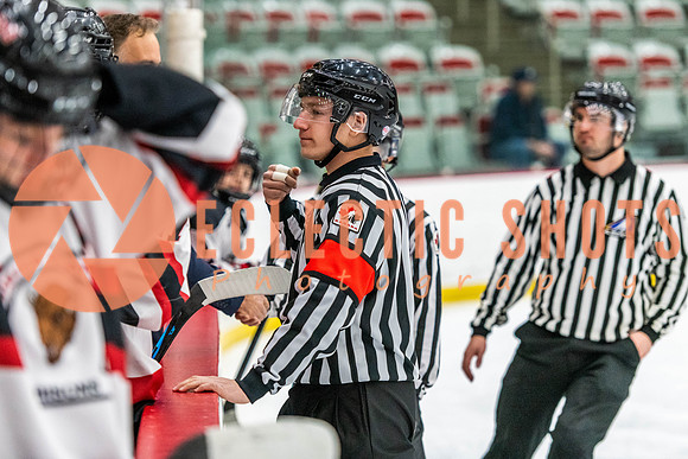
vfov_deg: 8.5
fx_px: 3073
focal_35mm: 161
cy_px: 182
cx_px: 344
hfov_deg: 12.8
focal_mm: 130
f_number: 2.8
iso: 3200
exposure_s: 1/640
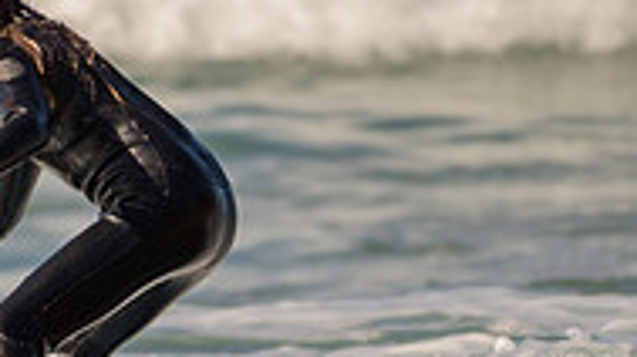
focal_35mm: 1971
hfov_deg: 1.1
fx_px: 33268
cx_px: 83
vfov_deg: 0.6
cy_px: 288
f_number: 5.6
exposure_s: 1/2000
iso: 140
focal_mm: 500
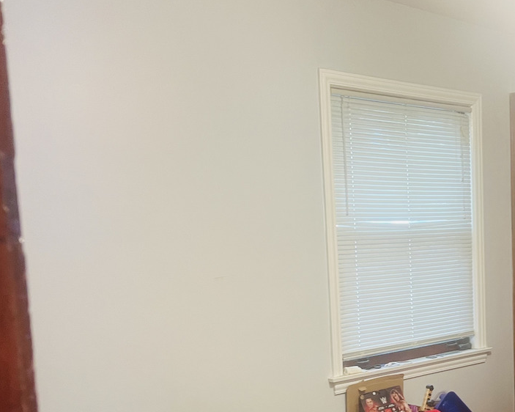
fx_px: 792
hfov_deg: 34.5
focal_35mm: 52
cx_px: 437
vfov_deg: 28.6
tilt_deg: -7.5
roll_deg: +1.0
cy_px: 321
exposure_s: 1/60
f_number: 1.5
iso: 160
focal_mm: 5.7
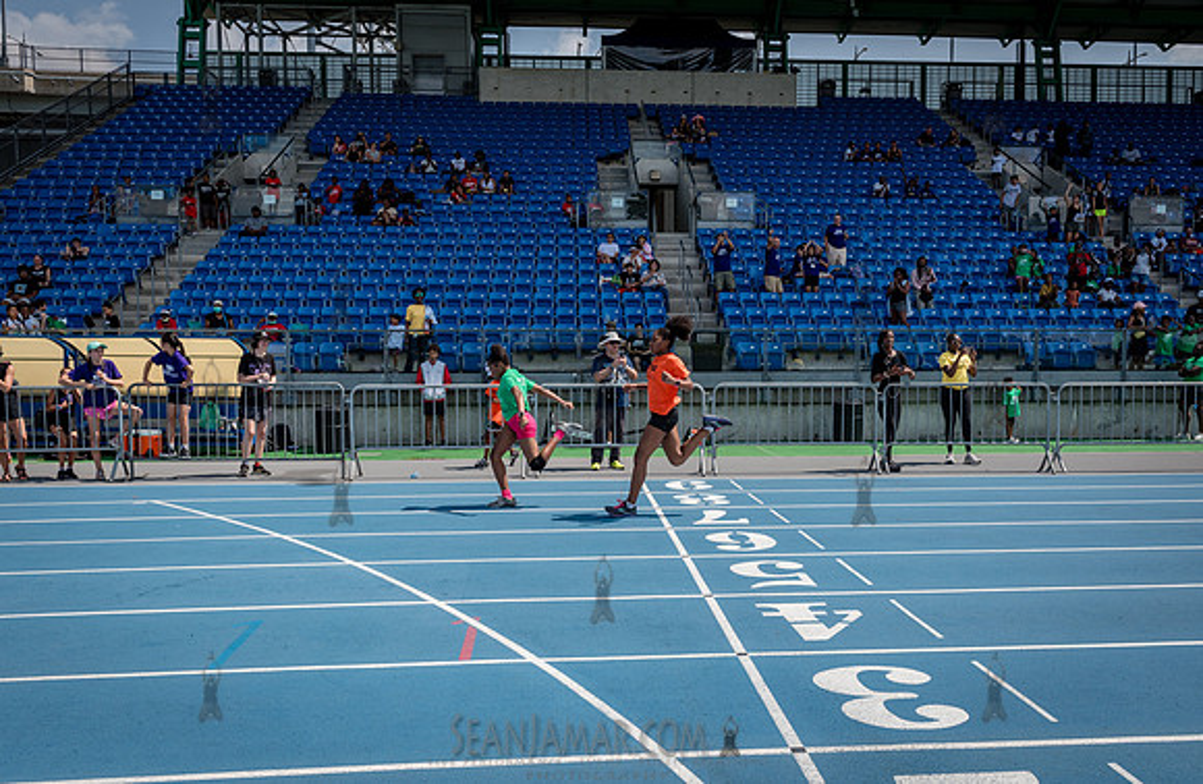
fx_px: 1089
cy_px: 440
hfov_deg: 57.7
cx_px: 659
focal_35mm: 33
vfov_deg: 39.5
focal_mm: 28
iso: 250
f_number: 6.3
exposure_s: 1/1250
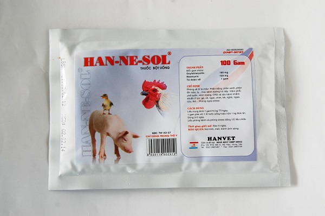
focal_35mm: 57
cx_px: 162
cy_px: 108
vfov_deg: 23.7
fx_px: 514
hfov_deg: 35.1
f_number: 5.6
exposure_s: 1/125
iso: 320
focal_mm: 38
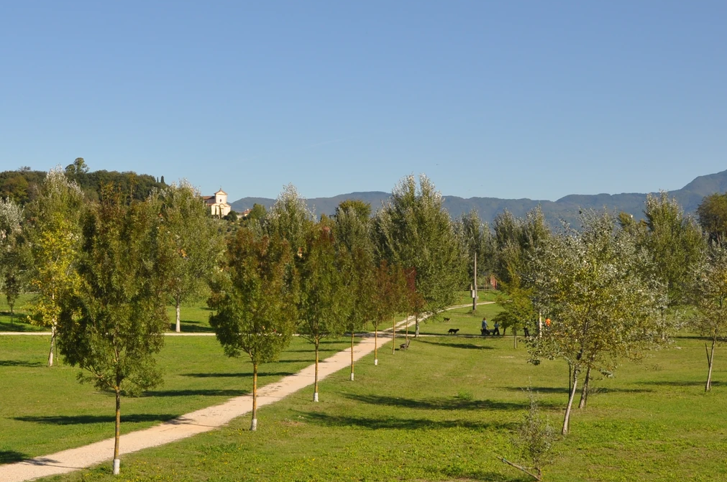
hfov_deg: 33.8
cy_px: 215
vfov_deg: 22.9
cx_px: 264
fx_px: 1190
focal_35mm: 59
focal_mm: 22
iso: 200
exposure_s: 1/320
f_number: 9
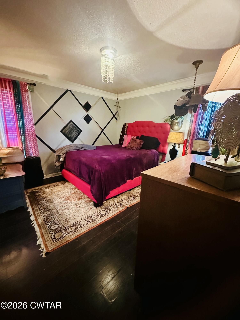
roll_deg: -2.4
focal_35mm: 14
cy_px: 160
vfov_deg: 102.1
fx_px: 129
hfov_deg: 85.7
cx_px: 120
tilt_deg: -16.9
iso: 1250
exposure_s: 1/30
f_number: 2.2
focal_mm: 2.22
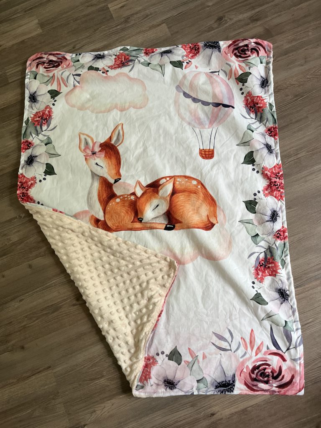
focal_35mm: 26
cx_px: 160
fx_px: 321
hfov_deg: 53.1
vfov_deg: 67.3
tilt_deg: -77.1
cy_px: 214
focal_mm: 5.1
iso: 125
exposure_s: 1/121
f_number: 1.6
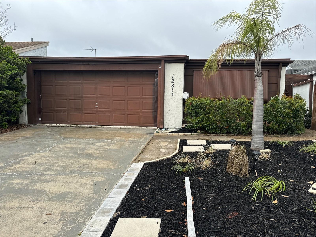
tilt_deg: -3.9
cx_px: 158
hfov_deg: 71.6
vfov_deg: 56.8
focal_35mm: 24
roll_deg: -1.2
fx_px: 219
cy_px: 118
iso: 80
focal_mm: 6.86
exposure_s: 1/3802
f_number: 1.78
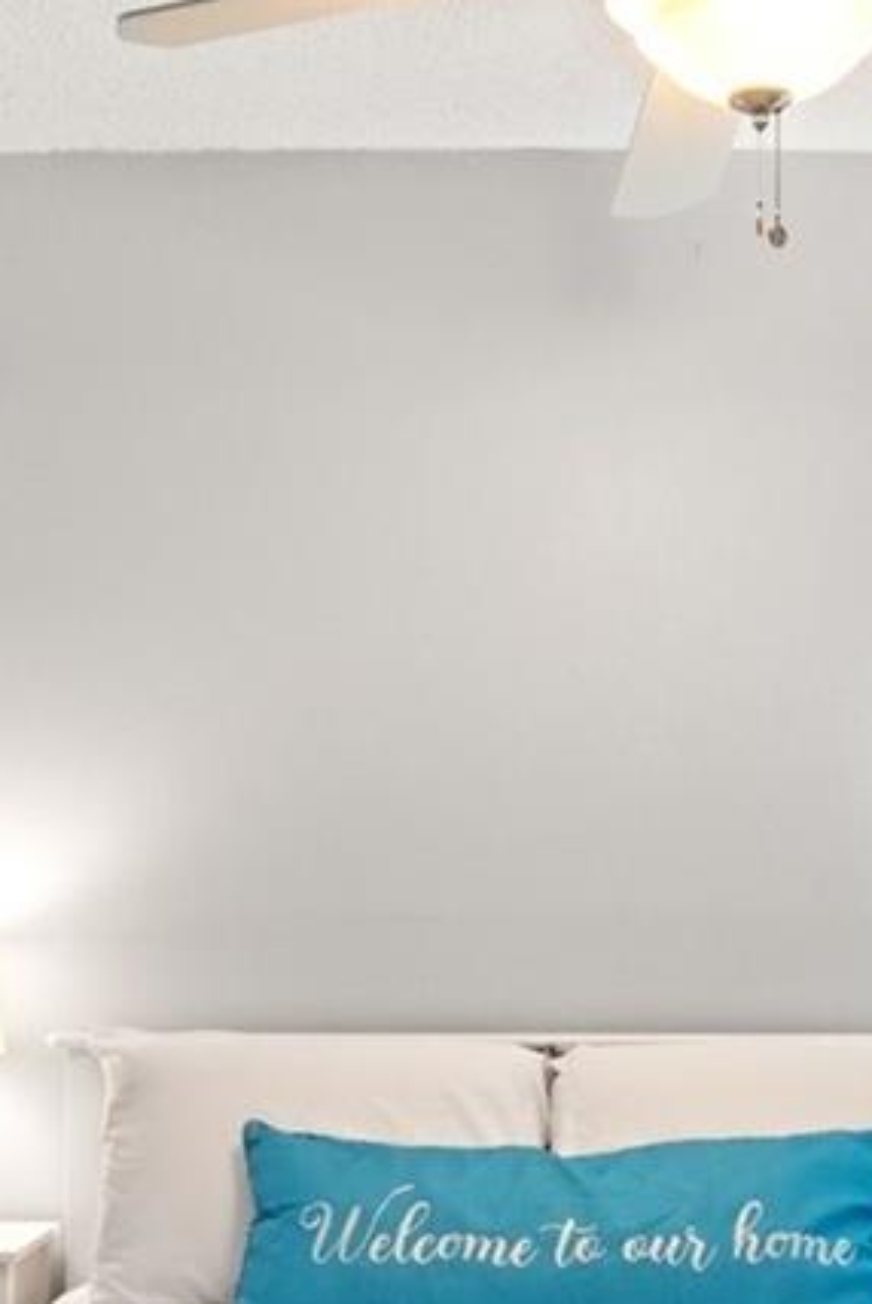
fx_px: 2031
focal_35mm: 56
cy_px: 917
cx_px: 512
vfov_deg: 35.1
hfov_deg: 24.2
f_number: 8
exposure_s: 1/5
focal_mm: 10
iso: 400
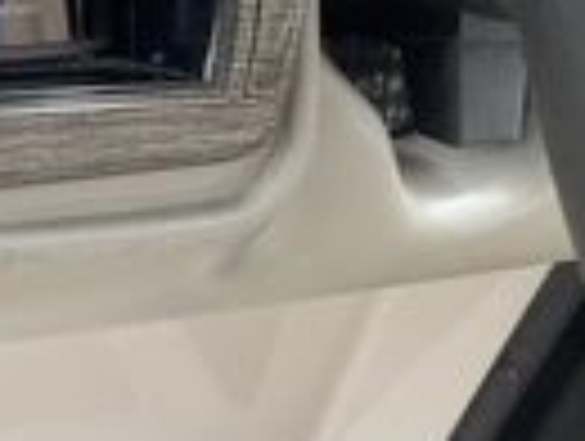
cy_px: -14
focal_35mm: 89
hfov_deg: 19.2
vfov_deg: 16.3
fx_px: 1507
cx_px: -302
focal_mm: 3
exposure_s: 1/218
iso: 25
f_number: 1.8
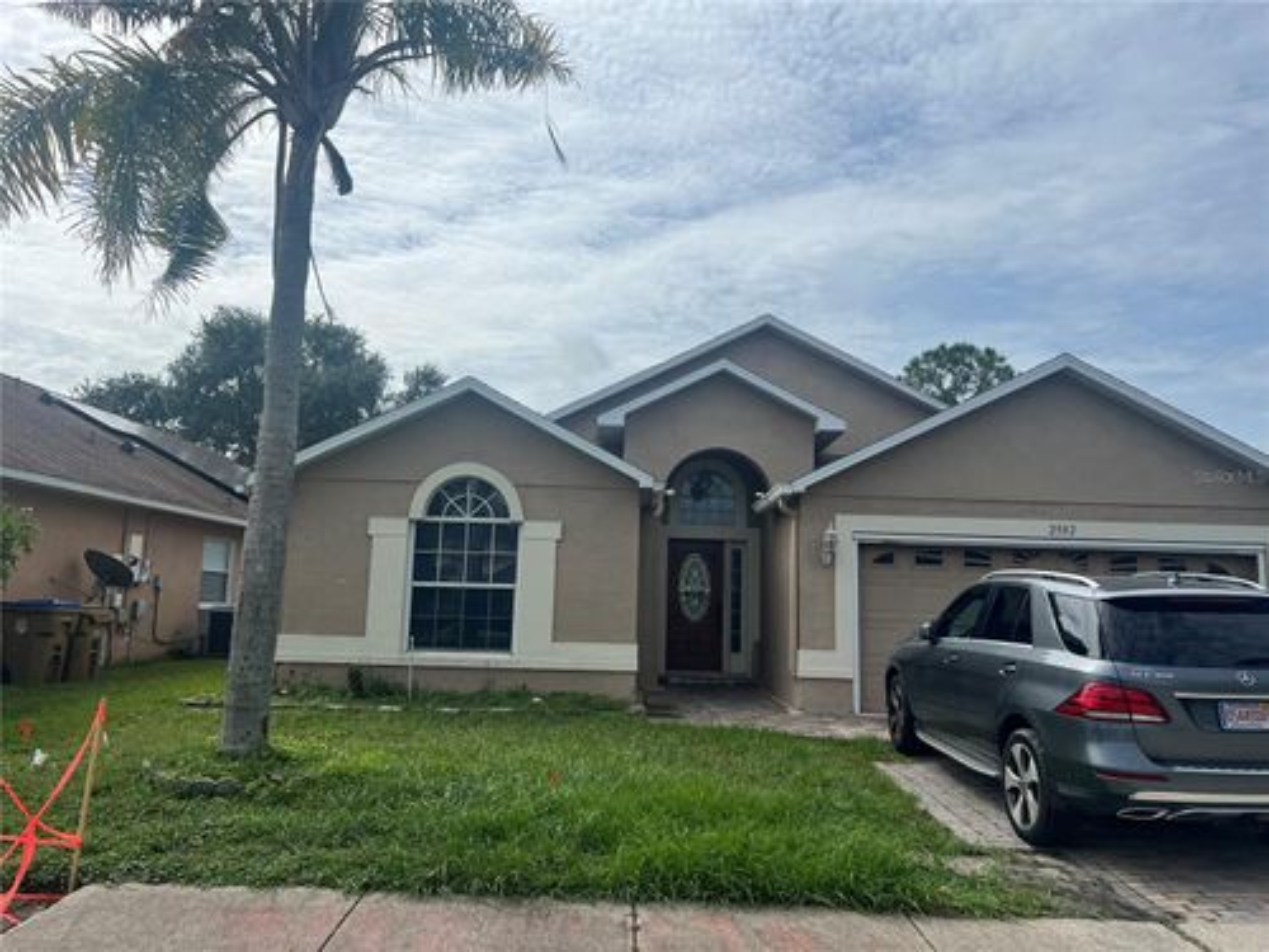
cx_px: 634
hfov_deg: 67.3
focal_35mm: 26
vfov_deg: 53.1
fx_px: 953
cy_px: 476
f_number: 1.5
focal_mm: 5.7
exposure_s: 1/9434
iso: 50
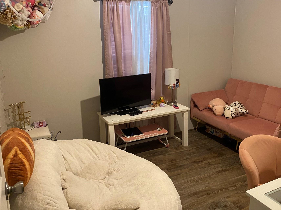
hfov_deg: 58.2
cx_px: 158
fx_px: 252
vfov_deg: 45.4
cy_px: 95
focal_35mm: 31
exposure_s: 1/40
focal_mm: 4.25
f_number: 1.8
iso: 320
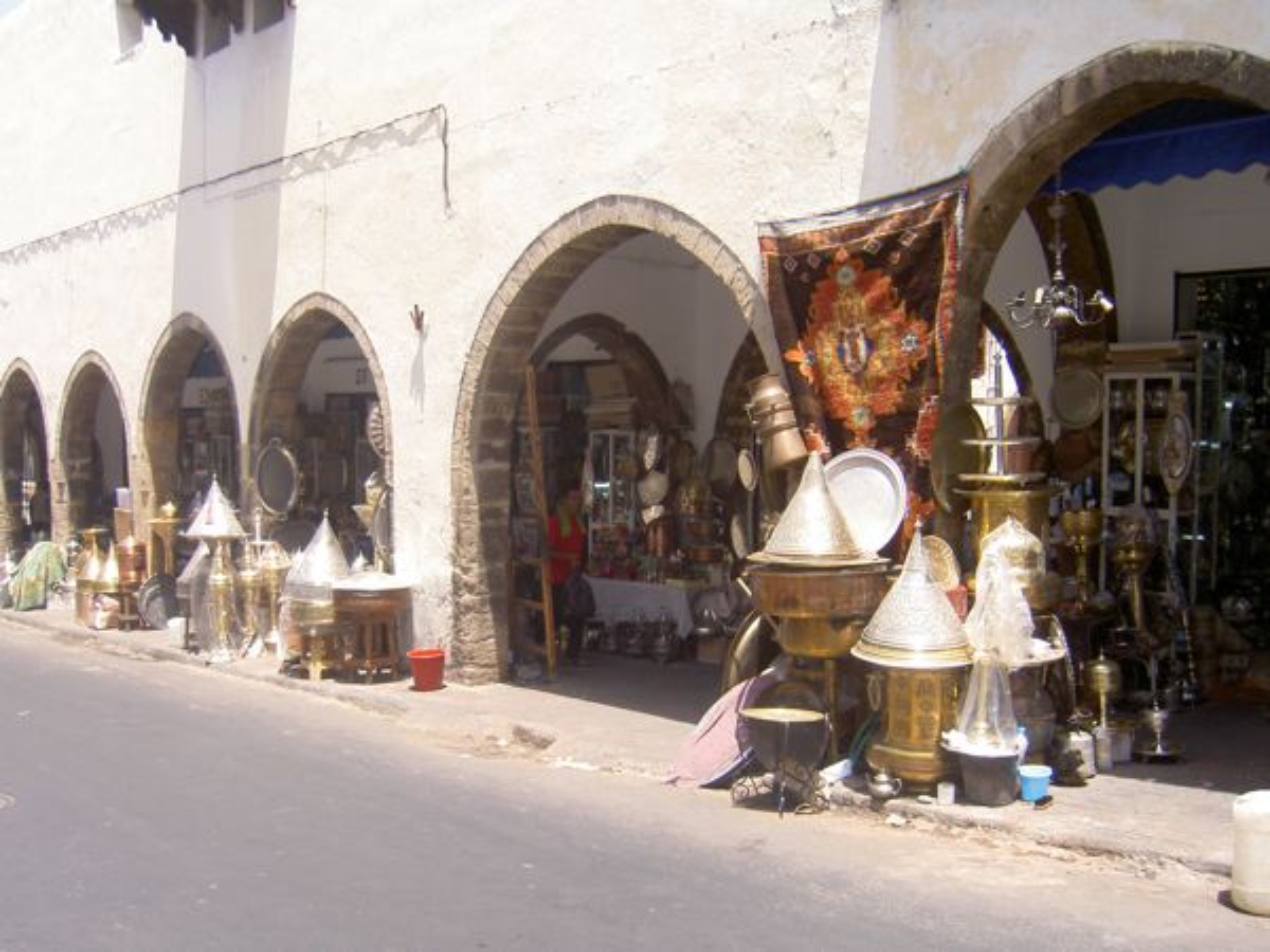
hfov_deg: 54.0
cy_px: 476
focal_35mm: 34
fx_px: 1247
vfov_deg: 41.8
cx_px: 635
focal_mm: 5.6
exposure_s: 1/500
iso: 100
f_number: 2.8
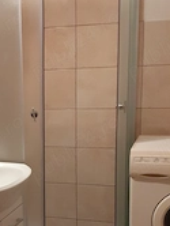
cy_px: 172
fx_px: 425
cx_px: 27
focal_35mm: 65
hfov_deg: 22.3
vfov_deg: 29.3
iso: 250
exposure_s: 1/33
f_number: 1.9
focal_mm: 3.6
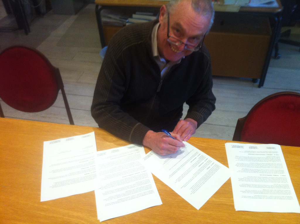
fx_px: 303
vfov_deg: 40.6
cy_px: 112
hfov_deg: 52.7
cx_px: 150
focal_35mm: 35
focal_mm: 3.85
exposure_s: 1/15
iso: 200
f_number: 2.8
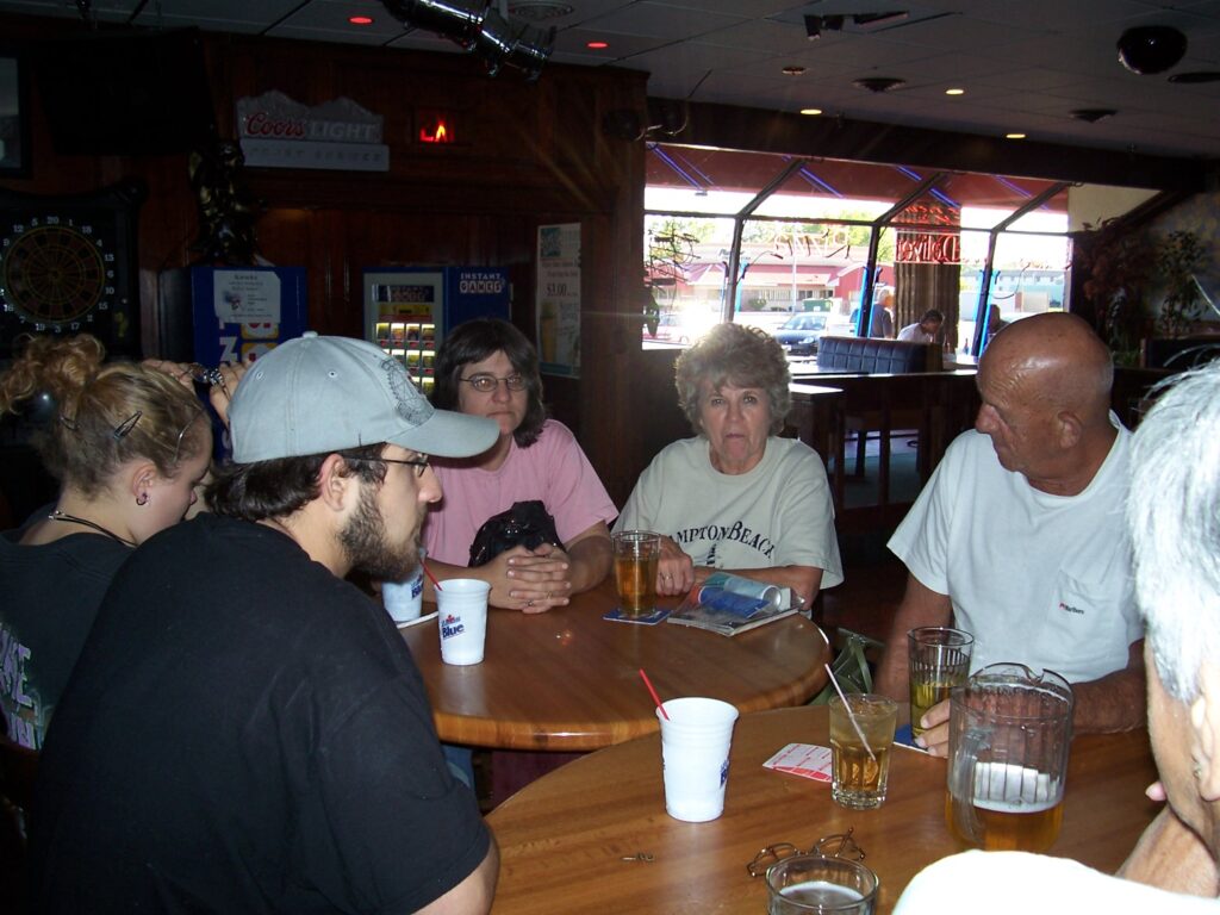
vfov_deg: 41.8
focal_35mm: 34
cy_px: 458
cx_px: 610
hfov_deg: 54.0
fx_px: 1198
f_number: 2.7
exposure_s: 1/60
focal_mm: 5.6
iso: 80
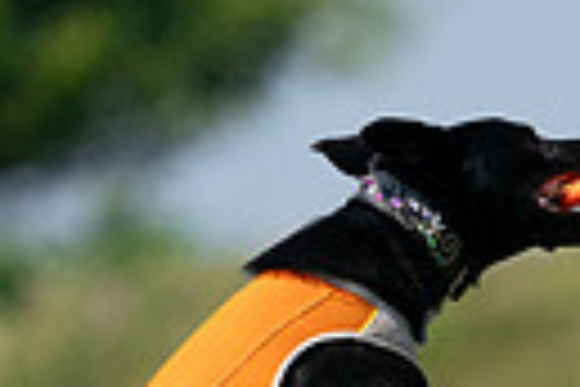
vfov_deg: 0.8
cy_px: 682
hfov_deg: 1.1
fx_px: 29320
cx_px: 571
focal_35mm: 1820
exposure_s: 1/4000
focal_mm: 404
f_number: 6.3
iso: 800
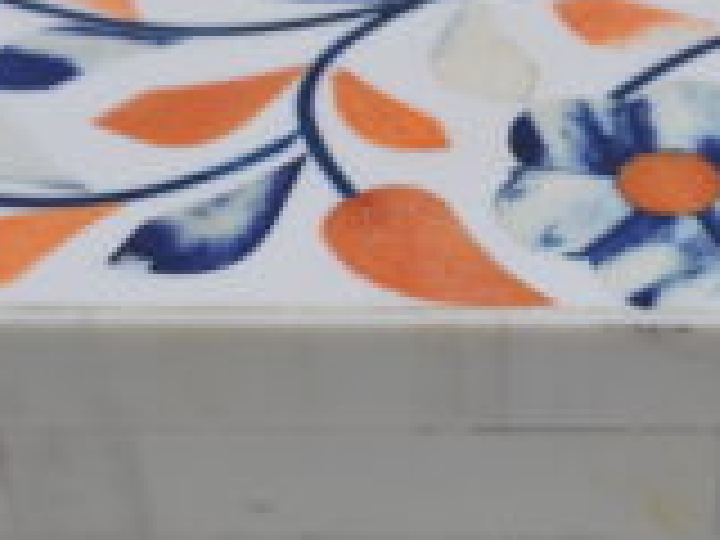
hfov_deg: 16.6
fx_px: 2429
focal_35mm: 117
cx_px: 644
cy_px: 331
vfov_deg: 12.7
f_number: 7.1
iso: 500
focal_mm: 32.5
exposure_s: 1/125
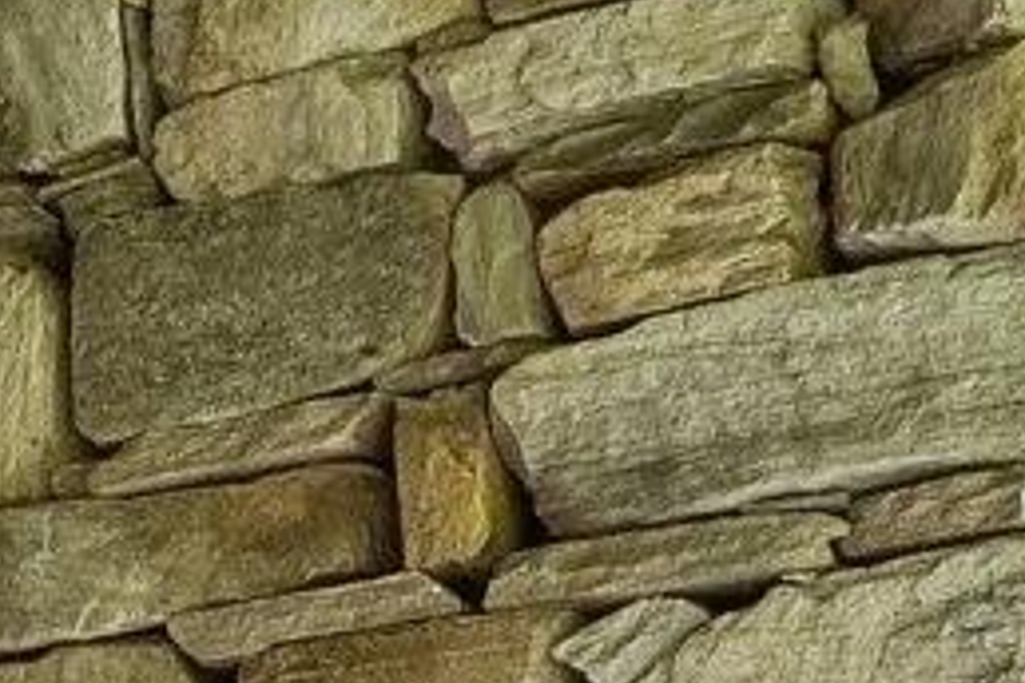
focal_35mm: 119
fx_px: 3388
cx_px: -226
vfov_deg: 10.2
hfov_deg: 16.4
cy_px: 1574
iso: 400
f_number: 8
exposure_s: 1/20
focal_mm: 10
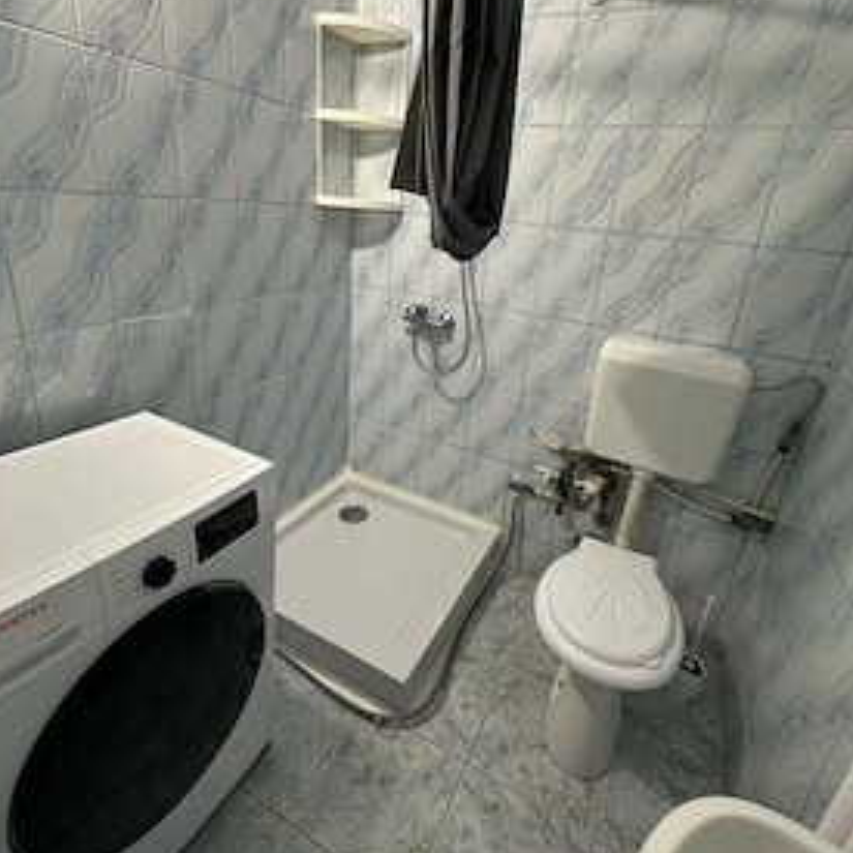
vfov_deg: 80.3
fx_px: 502
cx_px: 428
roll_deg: -5.5
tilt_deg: -18.9
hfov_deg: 80.7
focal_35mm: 18
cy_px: 372
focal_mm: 2.22
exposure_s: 1/50
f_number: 2.2
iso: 200
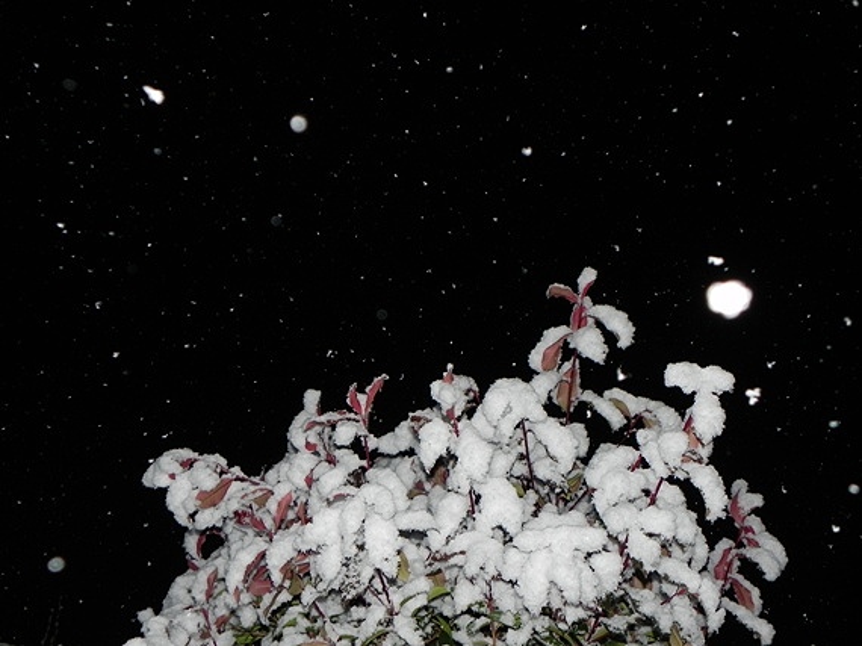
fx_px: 1643
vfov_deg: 22.2
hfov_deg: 29.4
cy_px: 323
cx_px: 431
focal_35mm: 66
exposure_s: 1/30
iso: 200
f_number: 3.5
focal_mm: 11.8
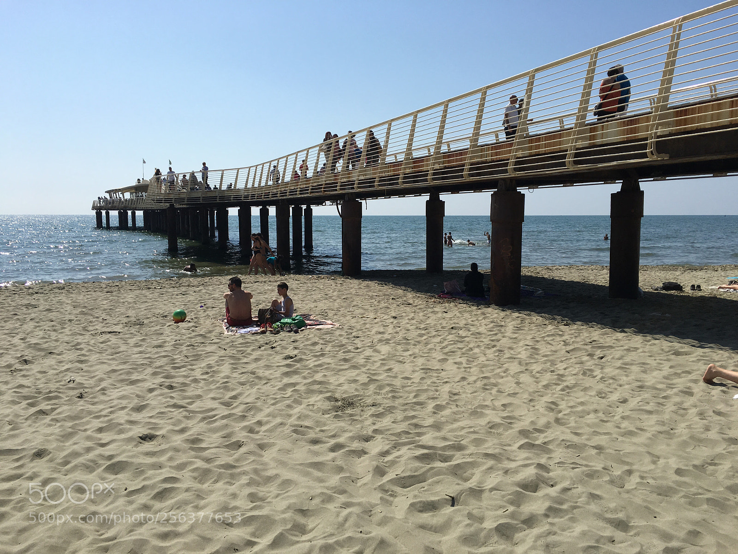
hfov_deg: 61.7
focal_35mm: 29
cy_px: 277
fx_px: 618
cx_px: 369
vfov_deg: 48.2
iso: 25
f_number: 2.2
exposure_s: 1/4049
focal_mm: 4.15
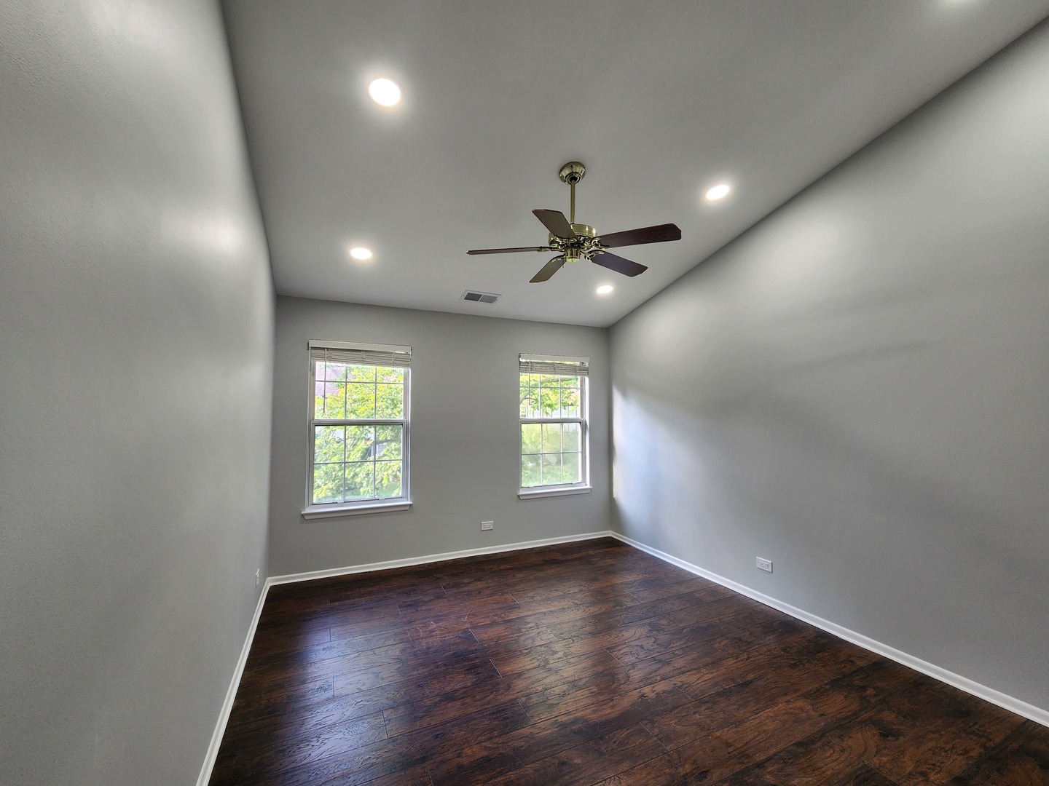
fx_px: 394
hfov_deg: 106.2
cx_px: 524
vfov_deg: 89.9
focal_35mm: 13
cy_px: 393
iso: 160
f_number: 2.2
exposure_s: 1/60
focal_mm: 2.2
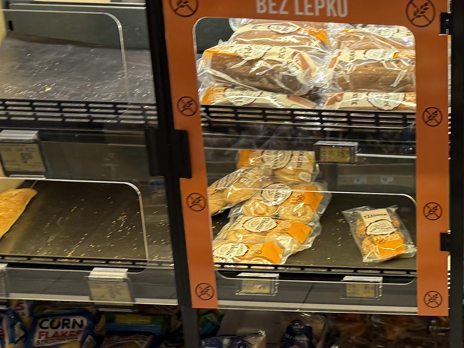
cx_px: 521
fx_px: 911
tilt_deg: -15.8
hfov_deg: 26.2
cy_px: 255
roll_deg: -3.8
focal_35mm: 68
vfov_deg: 21.4
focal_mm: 6.76
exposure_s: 1/50
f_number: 1.78
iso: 125
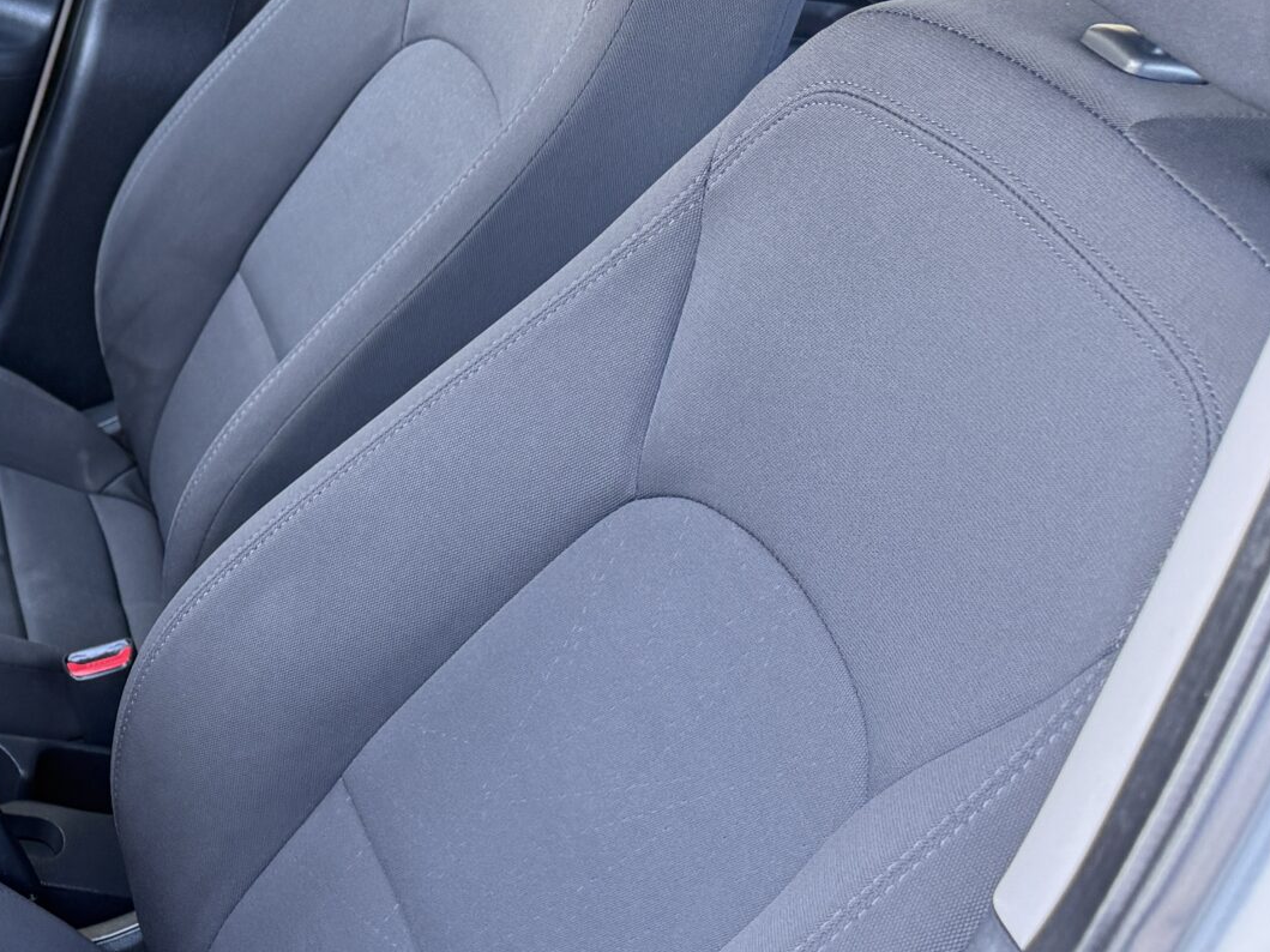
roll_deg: -8.1
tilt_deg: -38.1
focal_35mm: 58
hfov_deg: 29.3
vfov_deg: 24.6
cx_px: -201
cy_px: 818
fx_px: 2128
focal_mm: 6.76
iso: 200
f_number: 1.78
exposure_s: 1/121
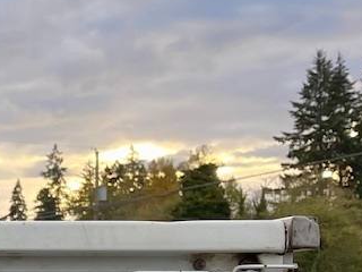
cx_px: -337
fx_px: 1046
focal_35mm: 100
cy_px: 419
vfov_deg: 13.8
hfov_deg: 15.9
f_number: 1.6
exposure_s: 1/261
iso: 32
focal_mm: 5.1
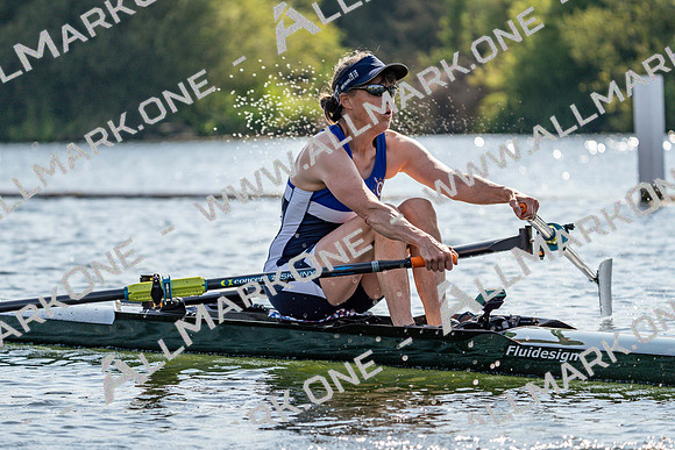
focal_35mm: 211
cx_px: 338
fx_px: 3957
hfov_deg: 9.8
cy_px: 225
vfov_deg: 6.5
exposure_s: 1/1600
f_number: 5.6
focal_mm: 211
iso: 125
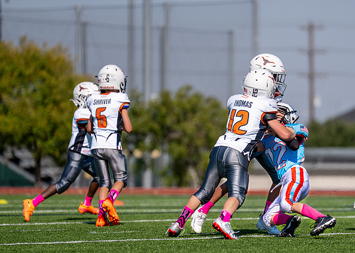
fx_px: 3214
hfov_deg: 6.3
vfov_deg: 4.5
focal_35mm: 319
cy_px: 156
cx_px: 253
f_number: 2.8
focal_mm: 200
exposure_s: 1/3200
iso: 100
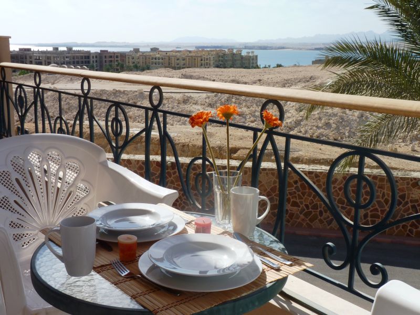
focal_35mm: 43
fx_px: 522
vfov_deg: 33.6
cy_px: 158
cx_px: 210
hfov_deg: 43.9
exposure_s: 1/500
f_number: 5.6
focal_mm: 7.6
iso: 80
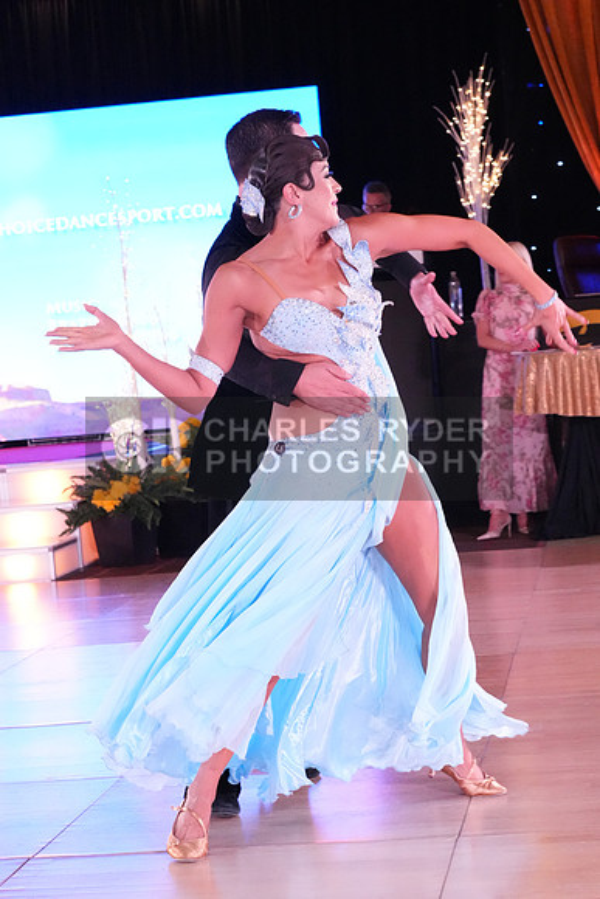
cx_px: 300
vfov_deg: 23.9
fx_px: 2124
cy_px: 450
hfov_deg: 16.1
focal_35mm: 85
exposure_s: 1/320
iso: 8000
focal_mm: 57
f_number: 7.1
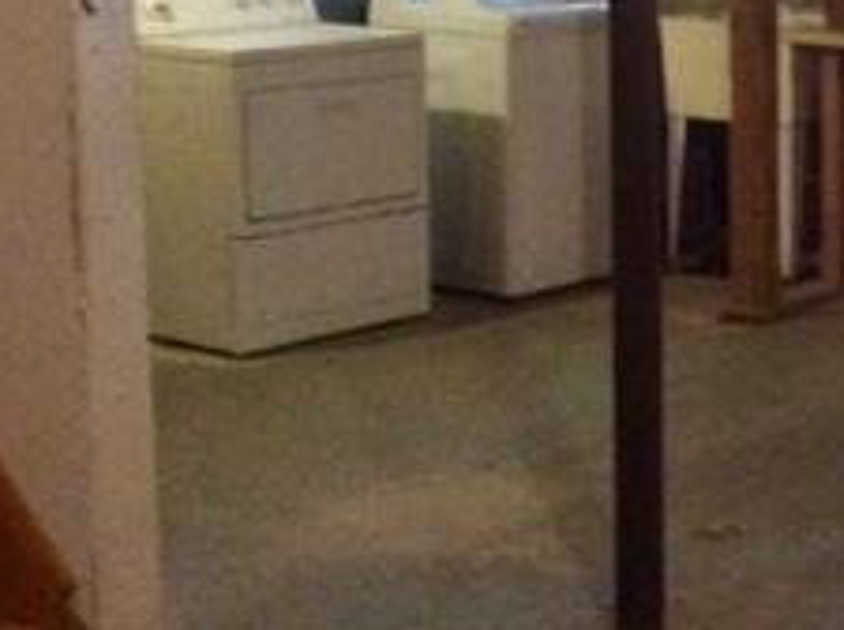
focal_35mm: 91
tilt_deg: -6.6
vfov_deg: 15.8
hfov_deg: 19.8
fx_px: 2215
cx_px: 1107
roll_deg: -2.1
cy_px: -19
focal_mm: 3.3
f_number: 2.4
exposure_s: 1/15
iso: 400
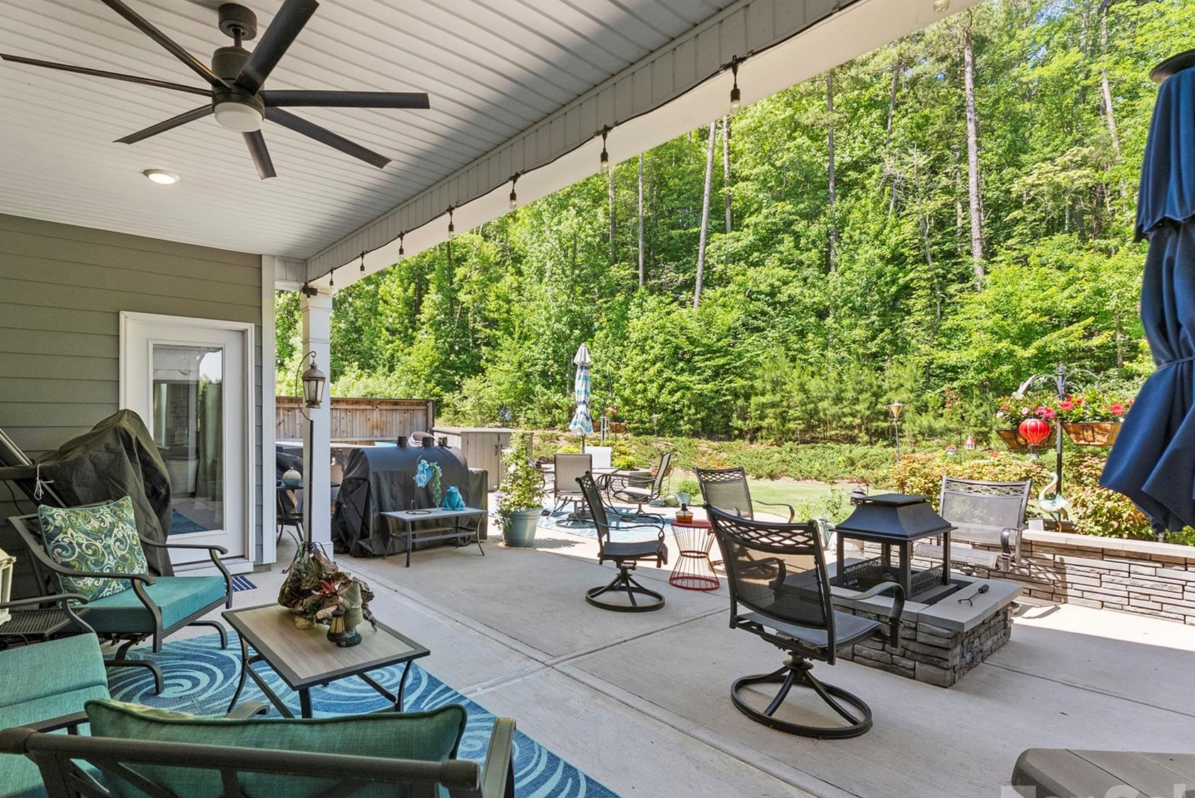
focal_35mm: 17
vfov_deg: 70.3
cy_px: 440
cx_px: 502
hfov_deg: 92.5
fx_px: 564
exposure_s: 1/400
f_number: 7.1
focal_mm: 14
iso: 2000
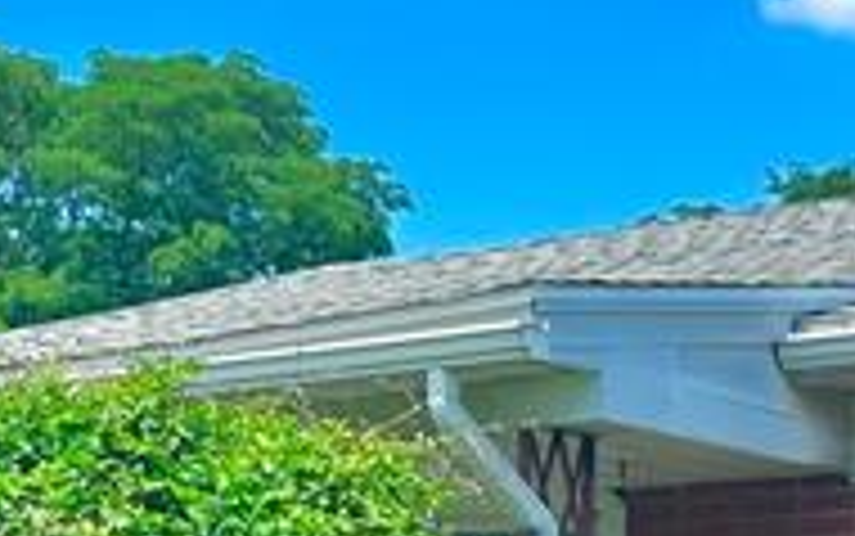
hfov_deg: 15.2
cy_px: 910
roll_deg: -1.5
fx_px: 3194
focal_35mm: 137
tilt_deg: +0.6
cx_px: 585
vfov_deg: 9.2
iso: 80
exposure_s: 1/3155
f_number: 1.78
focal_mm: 6.86
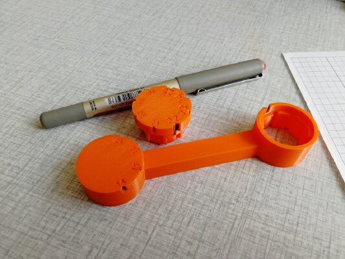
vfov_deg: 51.4
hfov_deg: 65.3
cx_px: 172
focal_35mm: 27
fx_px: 269
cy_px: 130
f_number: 2.2
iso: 50
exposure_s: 1/102
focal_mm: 3.95
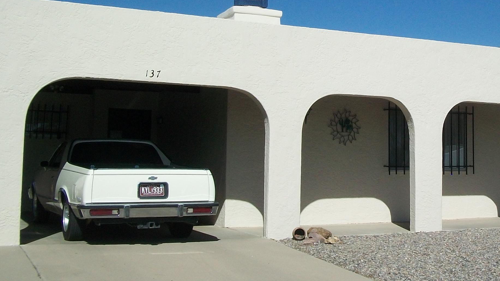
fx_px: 756
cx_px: 387
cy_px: 51
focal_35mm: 57
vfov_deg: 20.8
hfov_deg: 35.6
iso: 80
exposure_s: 1/800
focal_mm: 5.7
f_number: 5.5
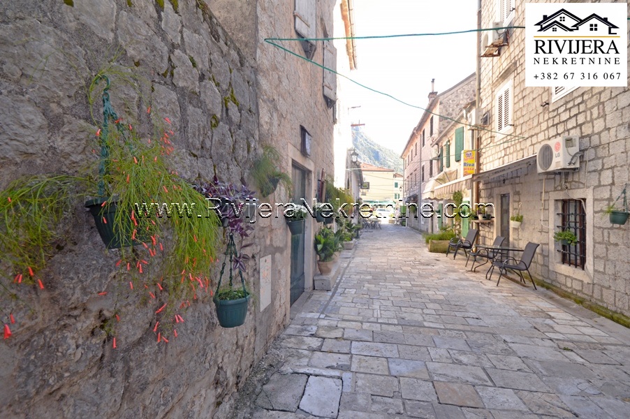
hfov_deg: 92.5
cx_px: 315
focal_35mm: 17
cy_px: 210
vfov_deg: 69.6
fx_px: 302
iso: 400
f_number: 10
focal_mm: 11.5
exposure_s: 1/80
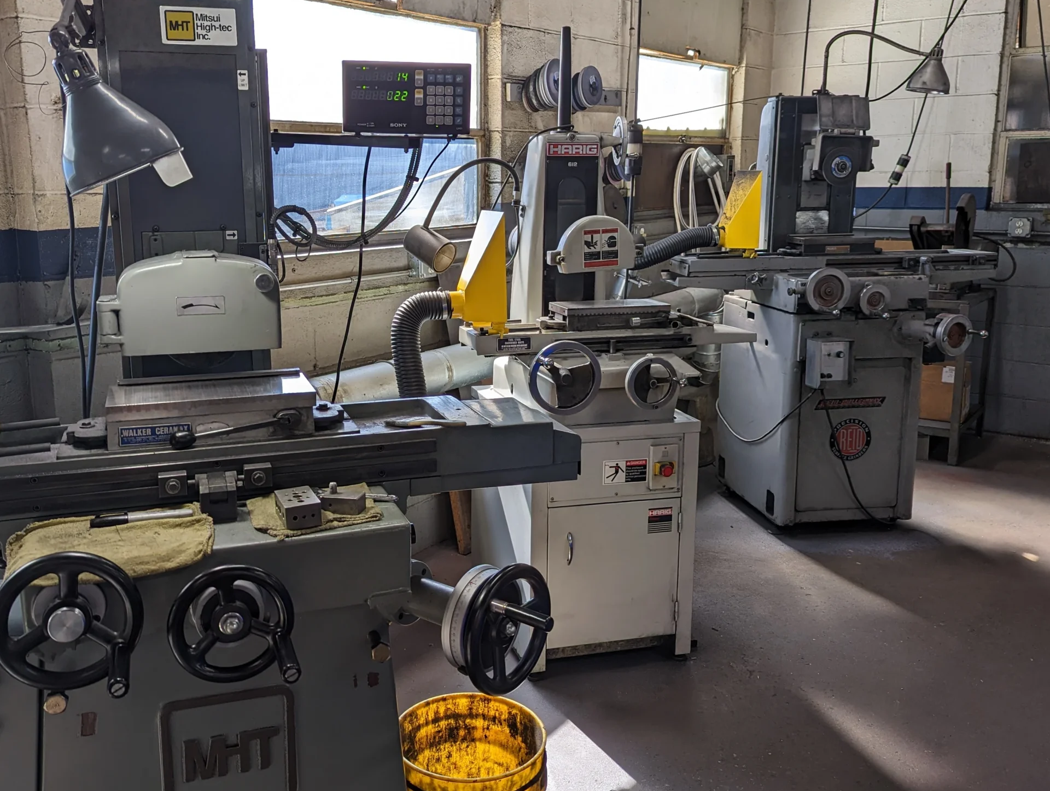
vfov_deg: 44.3
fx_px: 972
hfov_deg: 56.5
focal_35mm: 32
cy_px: 376
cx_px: 446
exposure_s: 1/255
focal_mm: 6.81
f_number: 1.85
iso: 44
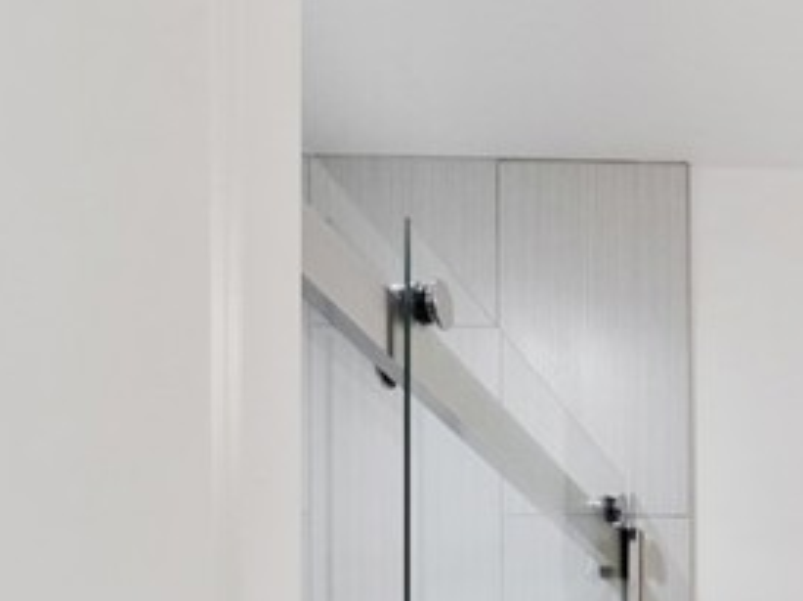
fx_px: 1252
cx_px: 1023
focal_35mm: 54
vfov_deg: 21.9
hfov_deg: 29.3
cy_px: 931
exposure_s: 1/40
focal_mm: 10
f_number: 6.3
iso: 320
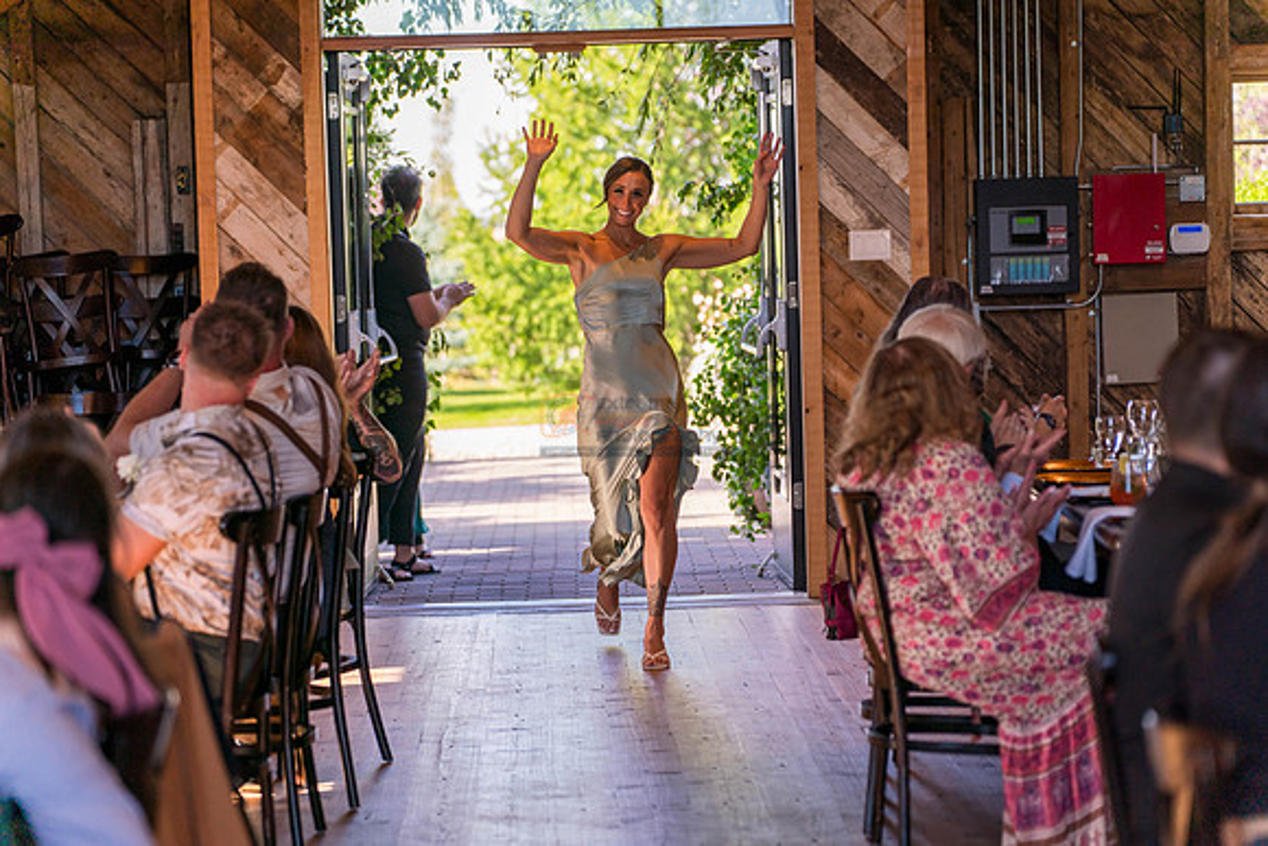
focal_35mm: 102
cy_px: 423
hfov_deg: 20.0
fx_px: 3593
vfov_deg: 13.4
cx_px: 634
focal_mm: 102
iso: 400
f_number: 2.8
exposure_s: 1/500
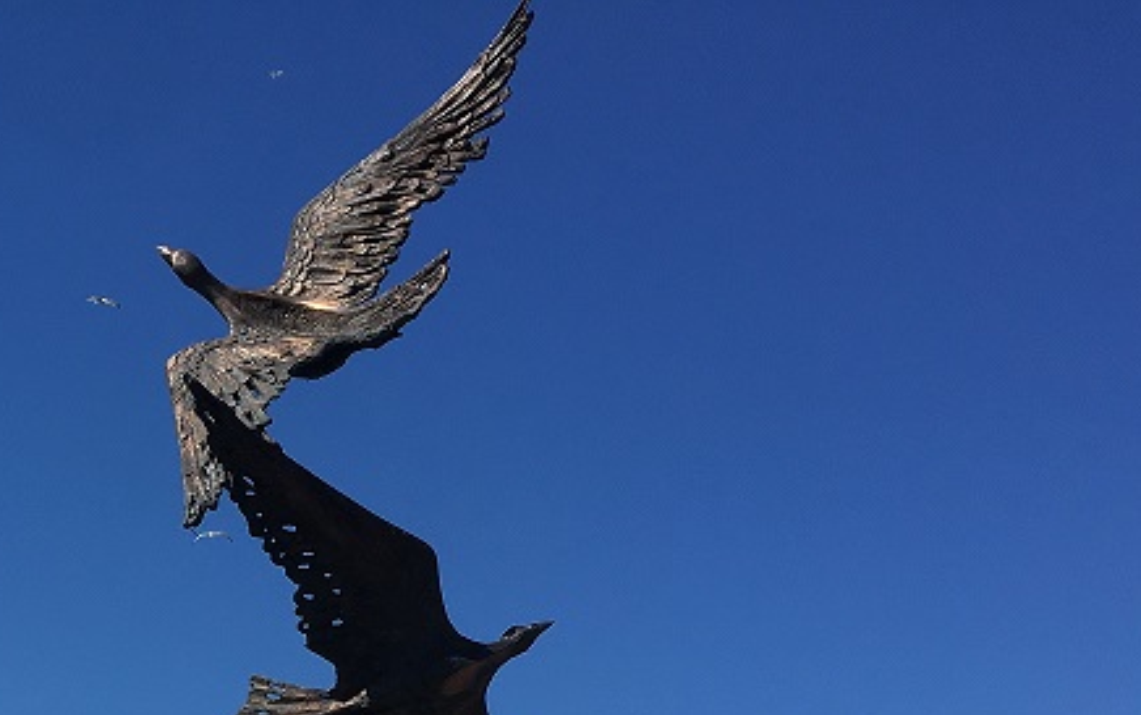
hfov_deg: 27.9
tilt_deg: +8.0
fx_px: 2209
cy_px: 987
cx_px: 107
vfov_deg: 17.0
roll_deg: -2.3
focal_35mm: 71
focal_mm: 4.15
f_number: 2.2
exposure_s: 1/3077
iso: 25
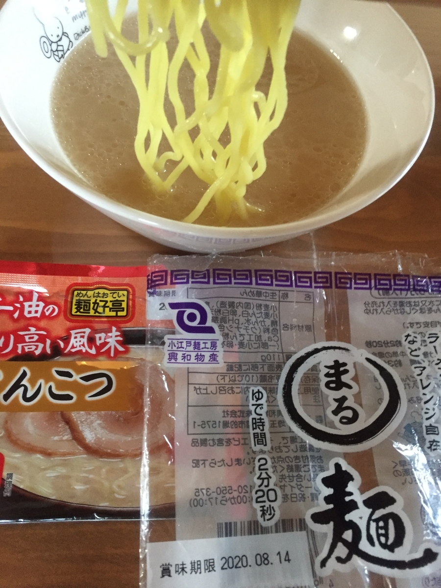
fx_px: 493
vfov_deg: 61.7
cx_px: 220
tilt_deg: -61.3
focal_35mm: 29
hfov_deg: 48.2
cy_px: 294
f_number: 2.2
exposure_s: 1/20
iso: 250
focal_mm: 4.15
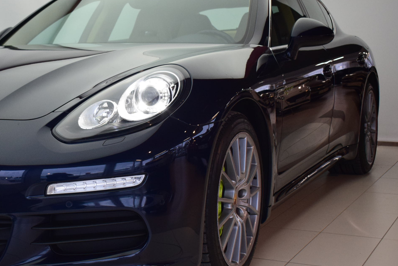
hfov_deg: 28.8
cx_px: 95
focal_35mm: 69
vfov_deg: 19.8
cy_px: 137
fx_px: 761
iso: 1600
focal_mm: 29
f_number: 4.2
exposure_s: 1/400
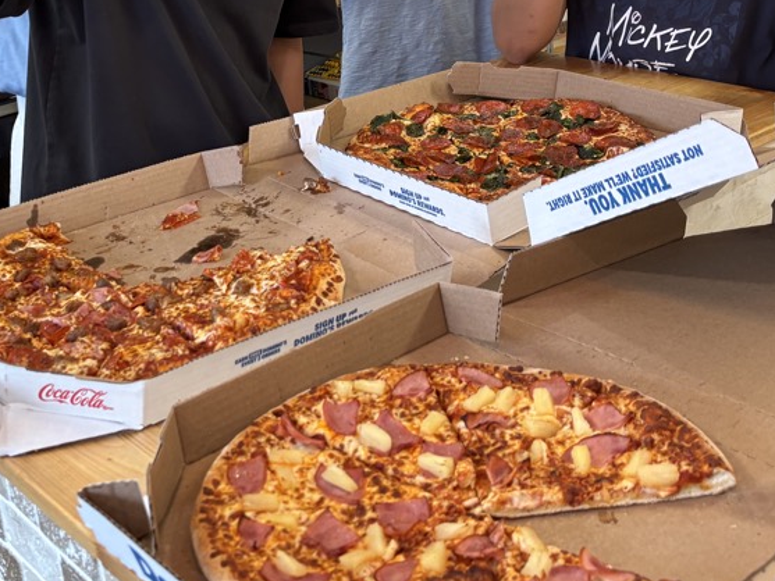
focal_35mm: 56
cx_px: 256
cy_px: 107
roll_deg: +6.1
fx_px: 1254
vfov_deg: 25.6
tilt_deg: -16.1
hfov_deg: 34.0
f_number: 1.6
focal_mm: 5.96
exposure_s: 1/60
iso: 100
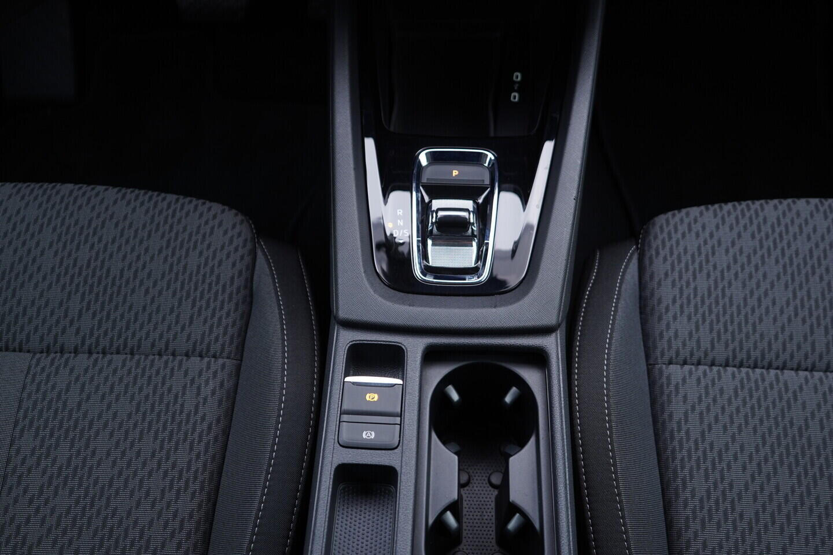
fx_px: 833
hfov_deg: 53.1
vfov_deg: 36.9
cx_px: 416
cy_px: 278
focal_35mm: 36
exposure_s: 1/40
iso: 250
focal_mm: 24
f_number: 2.8
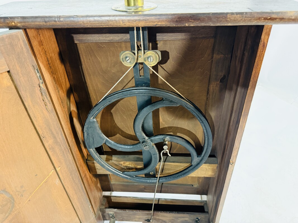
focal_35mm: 24
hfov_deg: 71.6
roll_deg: +2.4
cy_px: 112
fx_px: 207
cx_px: 149
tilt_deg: -35.1
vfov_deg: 56.8
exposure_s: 1/50
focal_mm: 6.76
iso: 500
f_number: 1.78
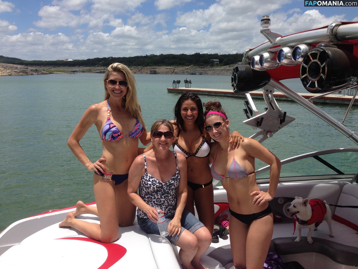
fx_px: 341
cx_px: 179
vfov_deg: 42.9
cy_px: 134
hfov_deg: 55.4
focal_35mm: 33
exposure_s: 1/2088
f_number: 2.4
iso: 50
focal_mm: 4.12
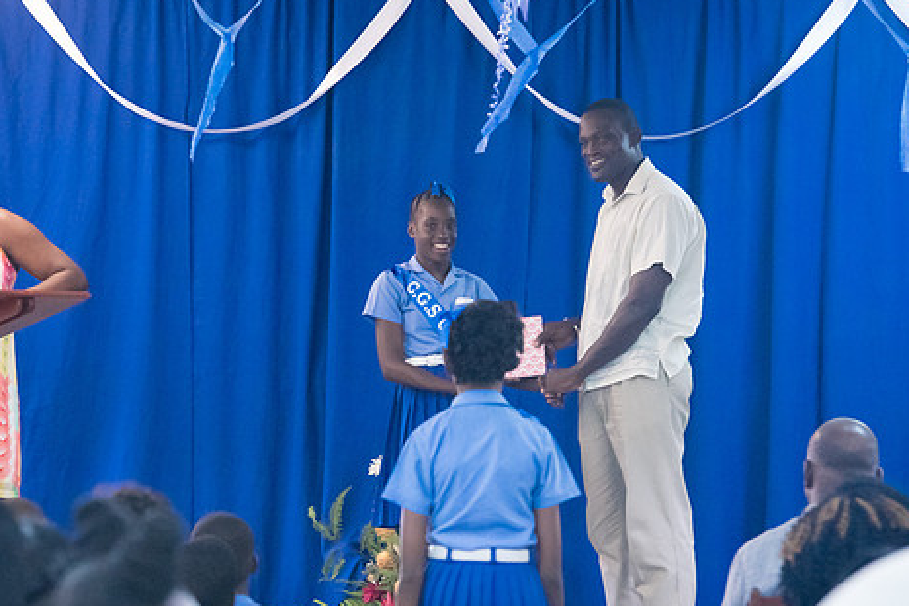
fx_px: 5353
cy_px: 349
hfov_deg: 9.7
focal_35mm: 212
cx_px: 422
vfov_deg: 6.5
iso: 20000
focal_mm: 170
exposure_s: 1/200
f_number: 6.3
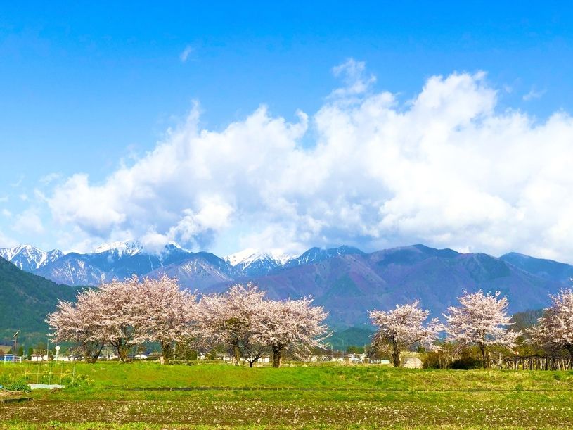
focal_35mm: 52
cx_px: 286
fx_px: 861
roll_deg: +0.1
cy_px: 215
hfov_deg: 36.8
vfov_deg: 28.0
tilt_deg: +12.0
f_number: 2.4
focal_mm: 6
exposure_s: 1/1715
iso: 16
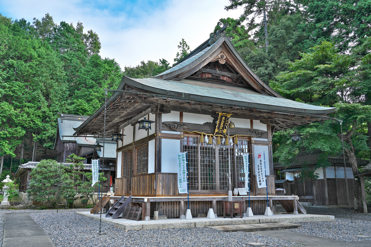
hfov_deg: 58.7
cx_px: 186
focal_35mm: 32
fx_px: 330
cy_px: 124
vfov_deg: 41.1
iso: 125
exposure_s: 1/80
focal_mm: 32
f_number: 10
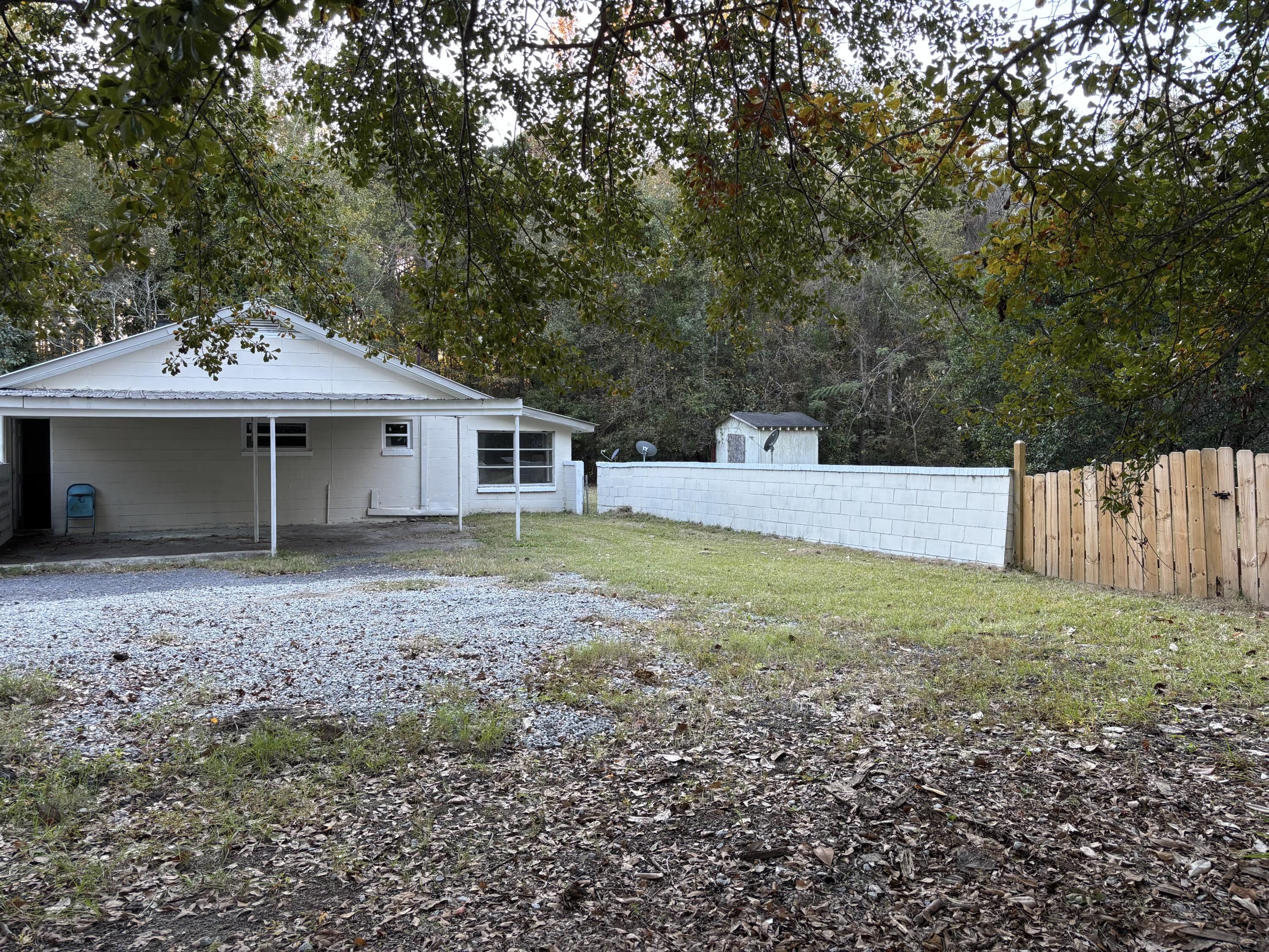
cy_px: 476
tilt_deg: -0.4
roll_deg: +0.2
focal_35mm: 26
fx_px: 953
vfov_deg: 53.1
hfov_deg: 67.3
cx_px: 634
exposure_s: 1/121
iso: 80
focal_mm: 5.96
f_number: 1.6
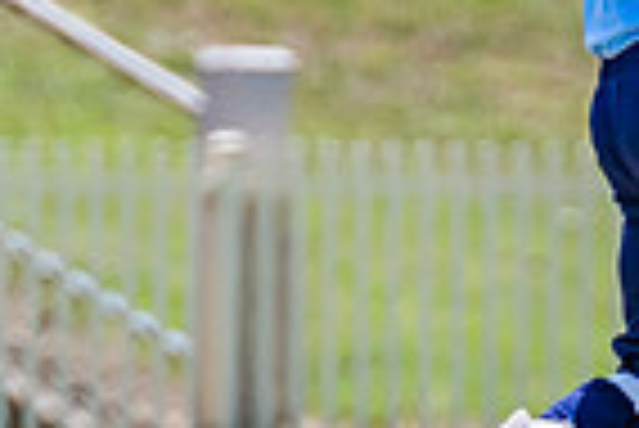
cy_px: 183
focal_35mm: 2536
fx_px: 45059
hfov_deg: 0.8
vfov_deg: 0.5
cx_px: 668
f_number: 9
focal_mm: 600
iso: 800
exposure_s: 1/2000
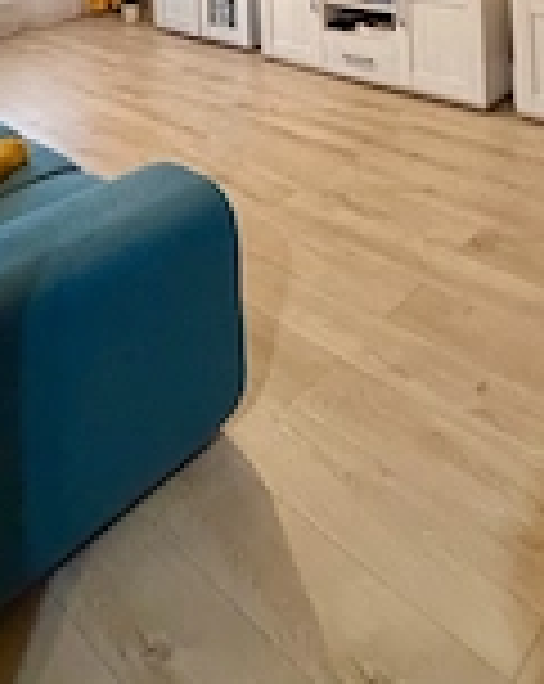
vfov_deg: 36.9
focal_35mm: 36
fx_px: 727
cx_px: 283
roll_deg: +2.8
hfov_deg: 41.0
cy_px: -158
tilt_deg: +2.4
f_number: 2.2
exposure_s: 1/50
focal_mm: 2.22
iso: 500
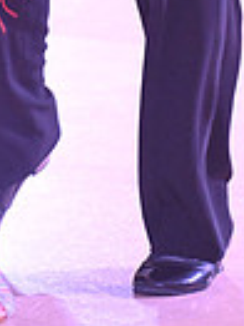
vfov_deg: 3.2
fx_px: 5827
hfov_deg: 2.4
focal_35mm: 619
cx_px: -46
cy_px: -393
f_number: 5
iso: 5000
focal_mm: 145
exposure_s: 1/400
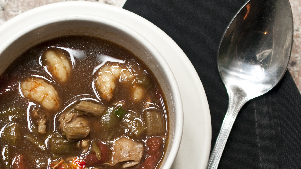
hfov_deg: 17.8
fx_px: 958
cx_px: 110
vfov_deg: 10.1
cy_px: 152
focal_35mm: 120
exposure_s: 1/60
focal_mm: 40
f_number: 3.5
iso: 500
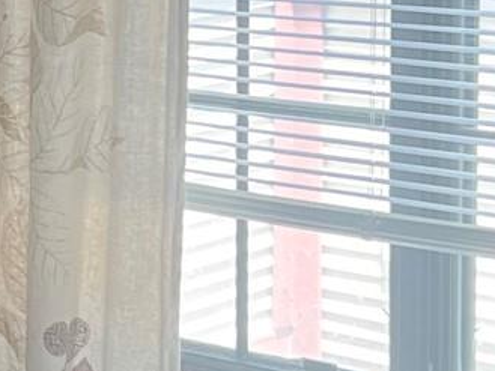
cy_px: -15
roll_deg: +1.1
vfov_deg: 9.1
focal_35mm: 162
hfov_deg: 11.7
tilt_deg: -6.9
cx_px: -224
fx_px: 2317
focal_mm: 5.7
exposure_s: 1/120
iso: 80
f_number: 1.5
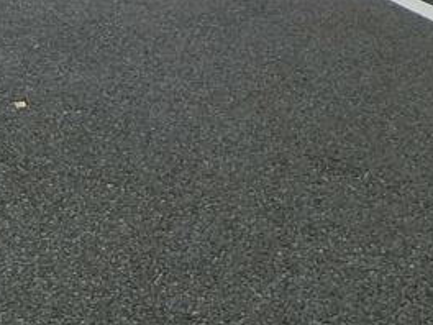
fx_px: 1438
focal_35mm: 115
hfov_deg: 17.1
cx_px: 189
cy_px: -264
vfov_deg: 11.9
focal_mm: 4.06
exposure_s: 1/250
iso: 80
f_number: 2.7
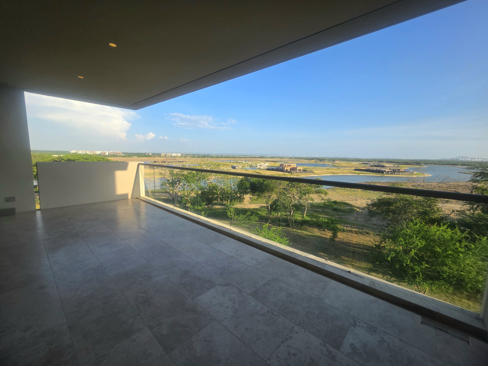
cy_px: 183
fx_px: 183
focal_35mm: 13
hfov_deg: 106.2
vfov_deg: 89.9
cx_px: 244
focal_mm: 2.2
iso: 40
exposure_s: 1/1000
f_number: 1.9
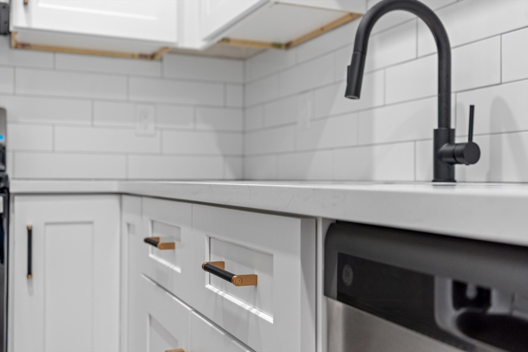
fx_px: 557
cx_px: 264
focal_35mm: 38
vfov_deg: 35.1
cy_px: 176
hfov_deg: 50.7
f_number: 4
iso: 400
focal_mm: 38
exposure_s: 1/6
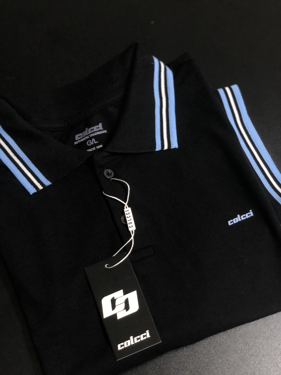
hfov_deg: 28.0
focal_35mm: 52
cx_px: 140
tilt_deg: -67.0
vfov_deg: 36.8
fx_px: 563
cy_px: 188
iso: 125
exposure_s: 1/30
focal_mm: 6
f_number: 2.4
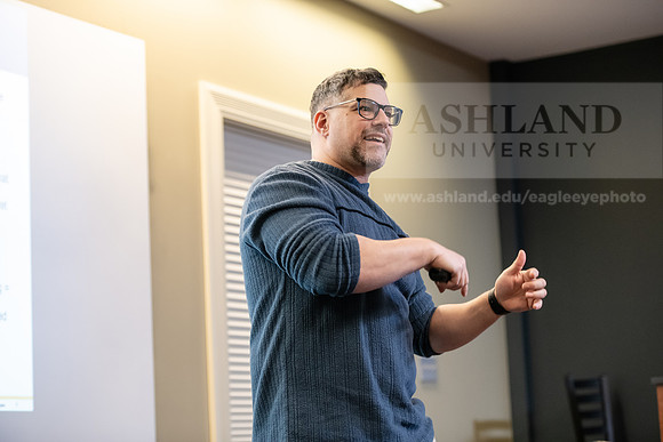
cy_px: 221
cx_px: 332
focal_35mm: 82
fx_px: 1510
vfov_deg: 16.7
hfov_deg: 24.8
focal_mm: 82
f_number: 2.8
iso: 2500
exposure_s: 1/200
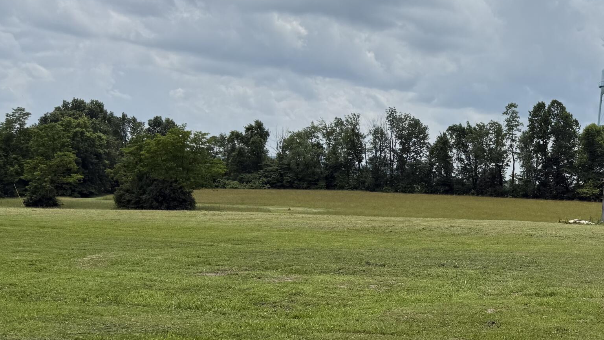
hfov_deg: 37.4
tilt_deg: -2.6
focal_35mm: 51
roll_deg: -3.8
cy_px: 229
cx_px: 564
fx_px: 817
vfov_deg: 23.4
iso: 80
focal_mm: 6.76
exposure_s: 1/9091
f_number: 1.78
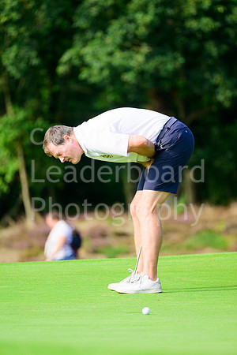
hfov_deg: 3.4
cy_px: 178
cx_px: 118
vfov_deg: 5.2
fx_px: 3950
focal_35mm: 400
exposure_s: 1/1600
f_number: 5.6
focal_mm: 400
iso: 800
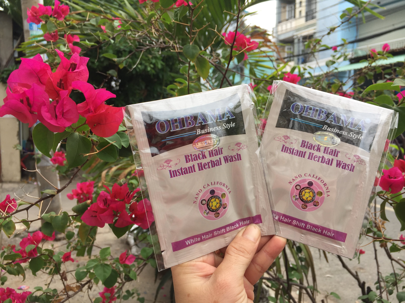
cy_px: 152
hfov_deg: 61.7
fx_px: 339
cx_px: 202
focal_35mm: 29
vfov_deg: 48.2
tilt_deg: -1.0
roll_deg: -0.8
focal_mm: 4.15
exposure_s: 1/434
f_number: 2.2
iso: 32
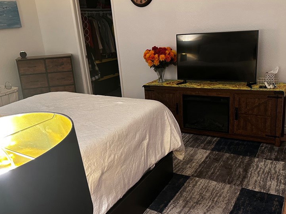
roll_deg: +2.9
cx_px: 159
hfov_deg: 53.9
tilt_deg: -18.1
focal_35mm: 34
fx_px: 281
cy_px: 111
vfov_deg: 41.8
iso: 500
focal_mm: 6.86
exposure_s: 1/40
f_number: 1.78
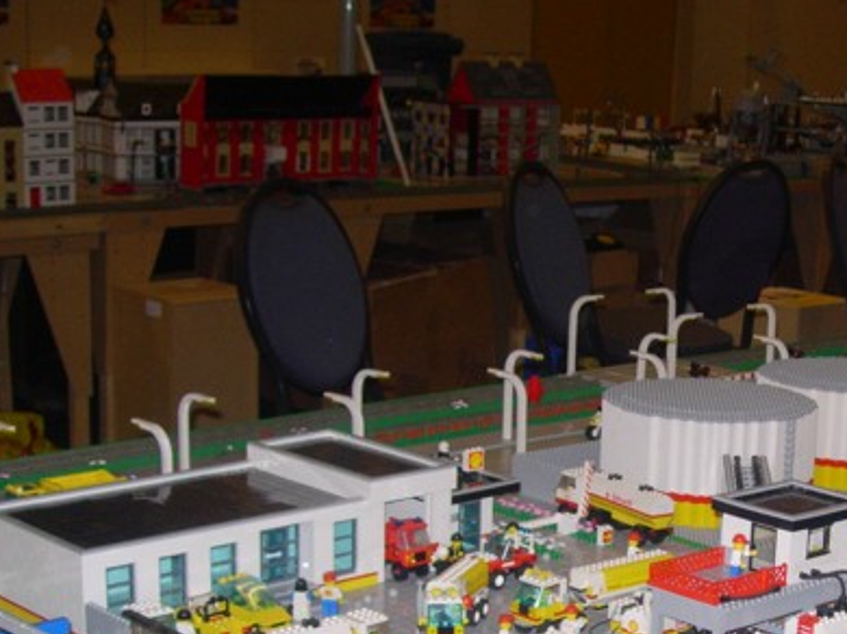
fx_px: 1907
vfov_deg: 18.6
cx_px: 767
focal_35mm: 78
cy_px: 547
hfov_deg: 24.3
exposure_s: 1/64
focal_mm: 7.8
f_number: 2.8
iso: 79
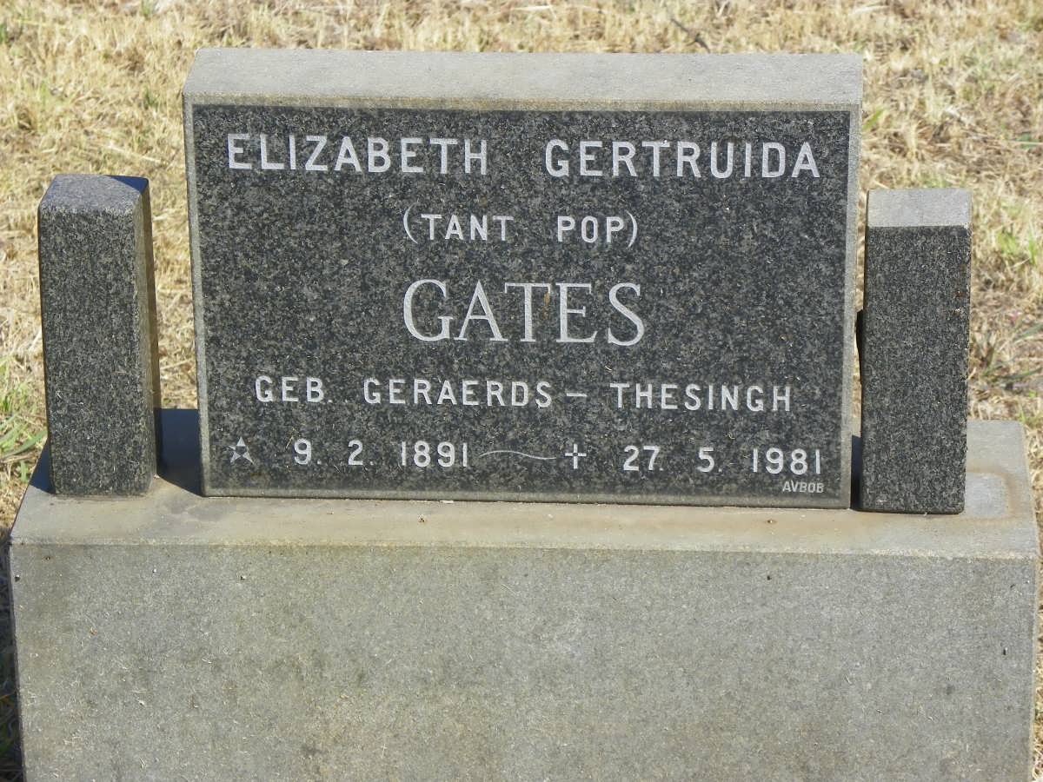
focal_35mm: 140
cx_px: 522
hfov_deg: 14.1
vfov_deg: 10.6
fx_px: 4218
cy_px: 391
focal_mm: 25
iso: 64
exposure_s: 1/250
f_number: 4.5
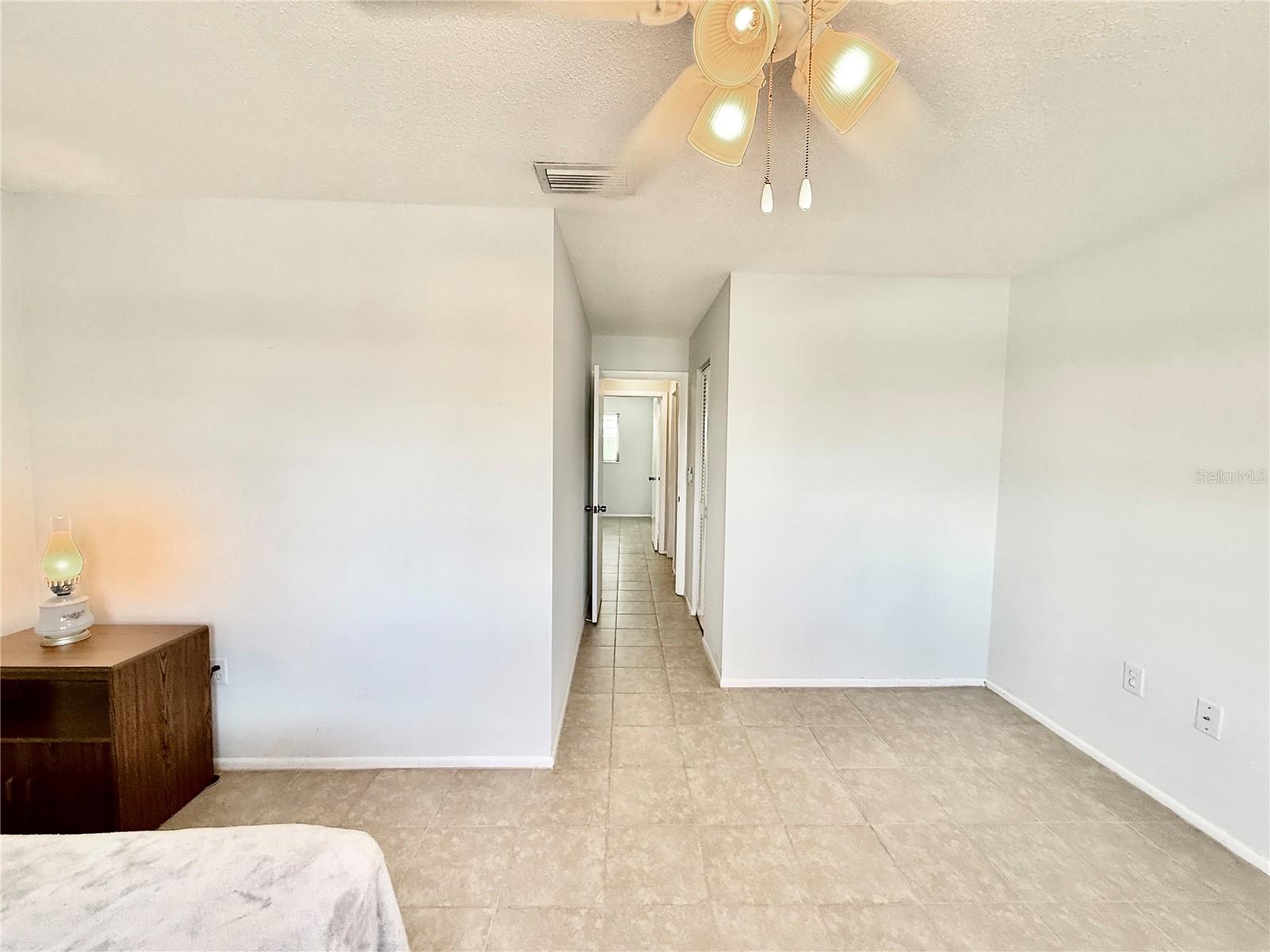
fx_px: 514
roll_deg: -0.1
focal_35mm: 14
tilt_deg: -1.7
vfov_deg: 85.7
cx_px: 635
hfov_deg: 102.1
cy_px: 476
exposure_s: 1/120
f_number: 2.2
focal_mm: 2.22
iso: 125
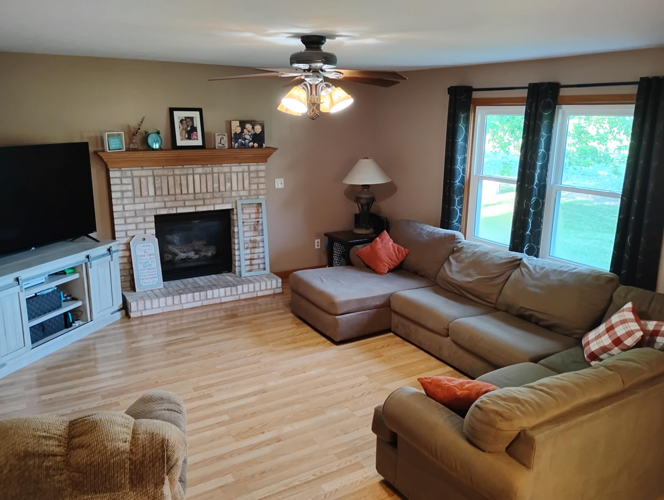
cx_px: 332
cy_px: 250
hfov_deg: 63.4
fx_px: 538
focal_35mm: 28
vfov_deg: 49.8
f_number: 1.8
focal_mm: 4.26
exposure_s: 1/30
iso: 944
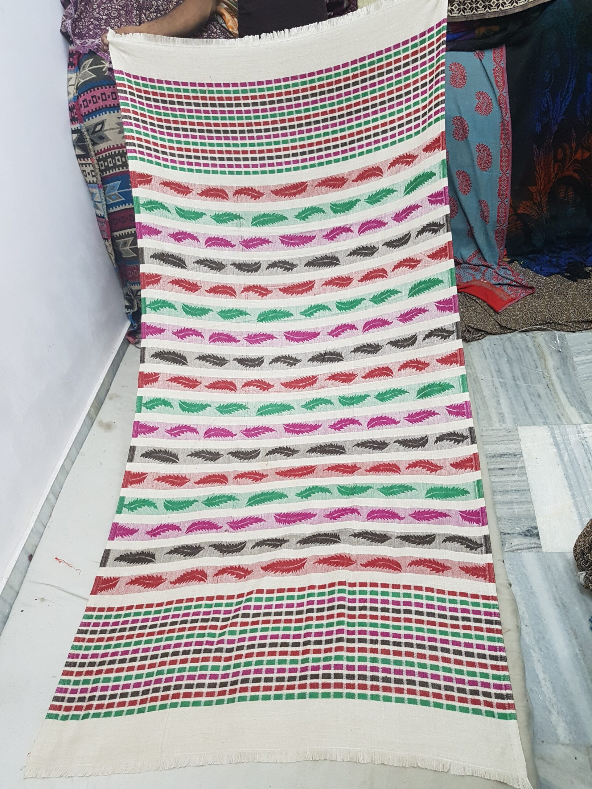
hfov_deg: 53.1
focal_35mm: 26
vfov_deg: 67.3
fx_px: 593
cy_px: 394
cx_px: 296
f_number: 1.7
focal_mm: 4.2
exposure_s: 1/25
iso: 160
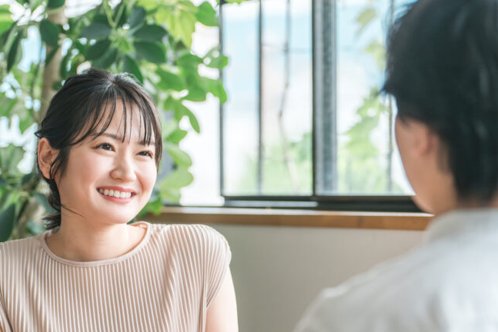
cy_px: 258
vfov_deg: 9.5
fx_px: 1993
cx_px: 236
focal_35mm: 144
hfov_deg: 14.2
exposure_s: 1/200
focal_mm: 91
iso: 250
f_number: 2.8
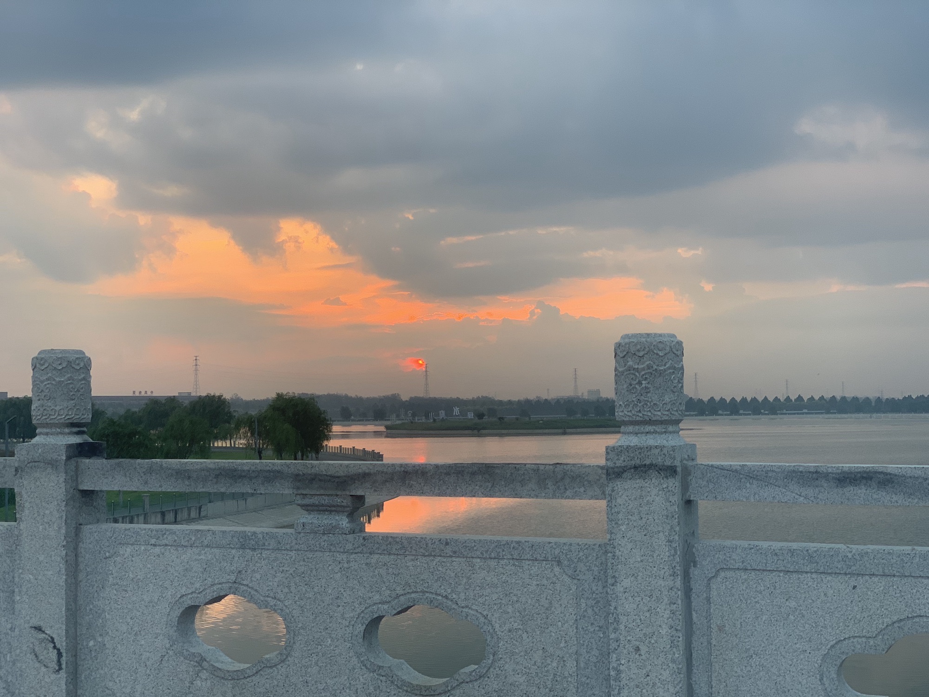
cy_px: 348
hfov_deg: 36.8
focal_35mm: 52
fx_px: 1396
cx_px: 464
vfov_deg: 28.0
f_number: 2.4
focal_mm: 6
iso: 50
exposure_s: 1/122
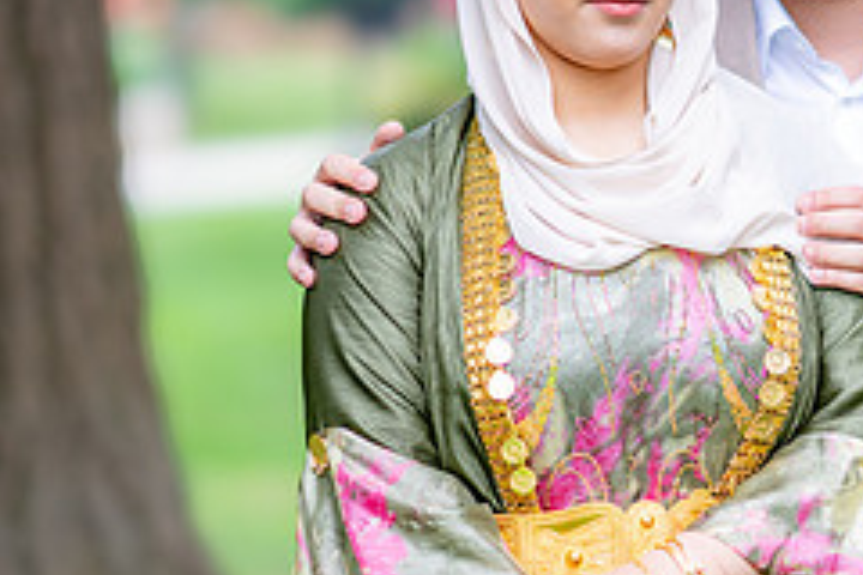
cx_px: 895
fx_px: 4914
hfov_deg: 9.9
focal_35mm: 205
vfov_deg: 6.7
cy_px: 275
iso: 100
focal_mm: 85
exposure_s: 1/1000
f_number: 1.4
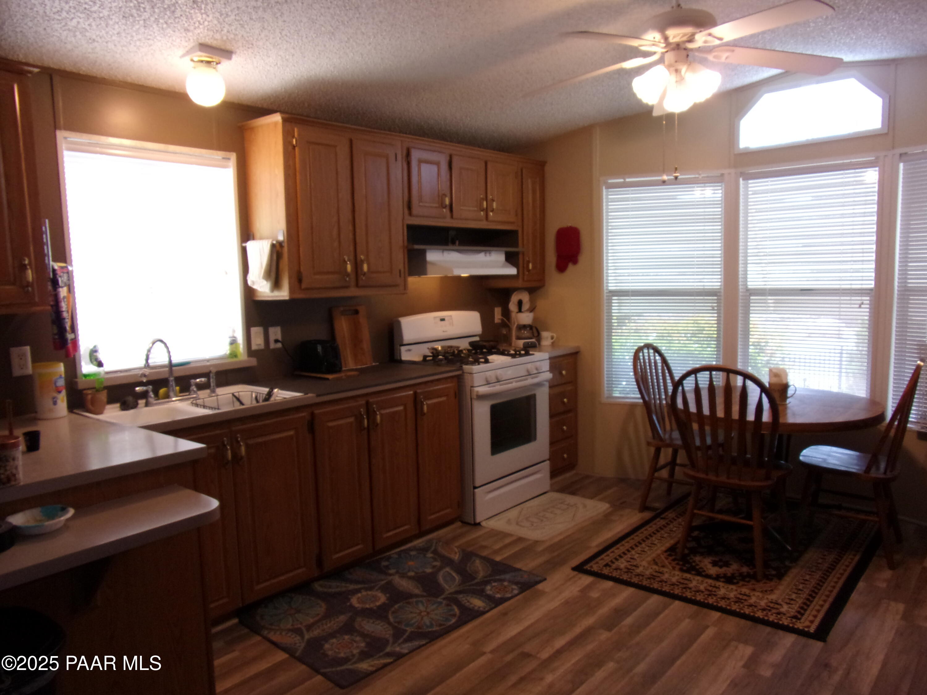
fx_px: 643
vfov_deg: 56.8
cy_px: 348
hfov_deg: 71.6
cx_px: 464
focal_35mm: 24
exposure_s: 1/34
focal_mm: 4.3
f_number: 3.3
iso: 125
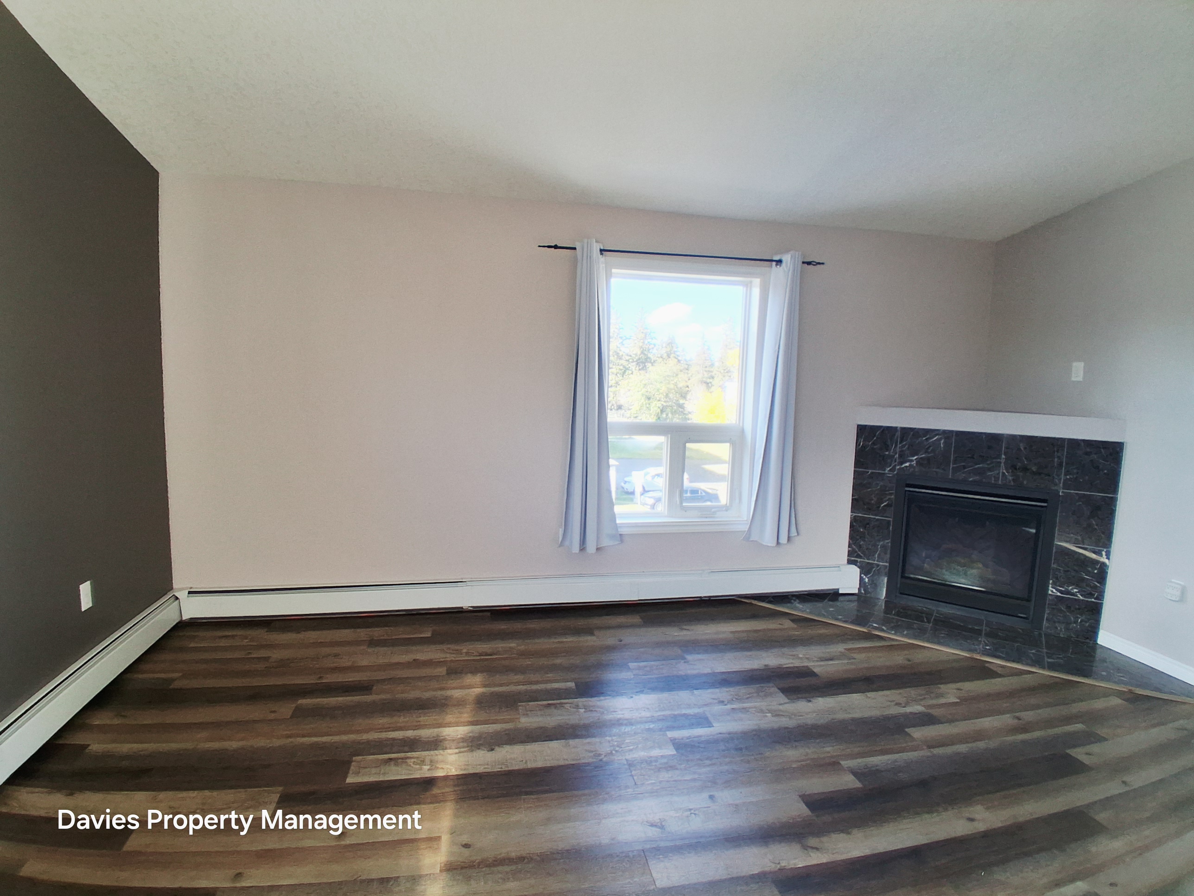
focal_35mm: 17
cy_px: 448
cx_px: 597
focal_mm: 1.4
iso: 80
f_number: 2.2
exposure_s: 1/120
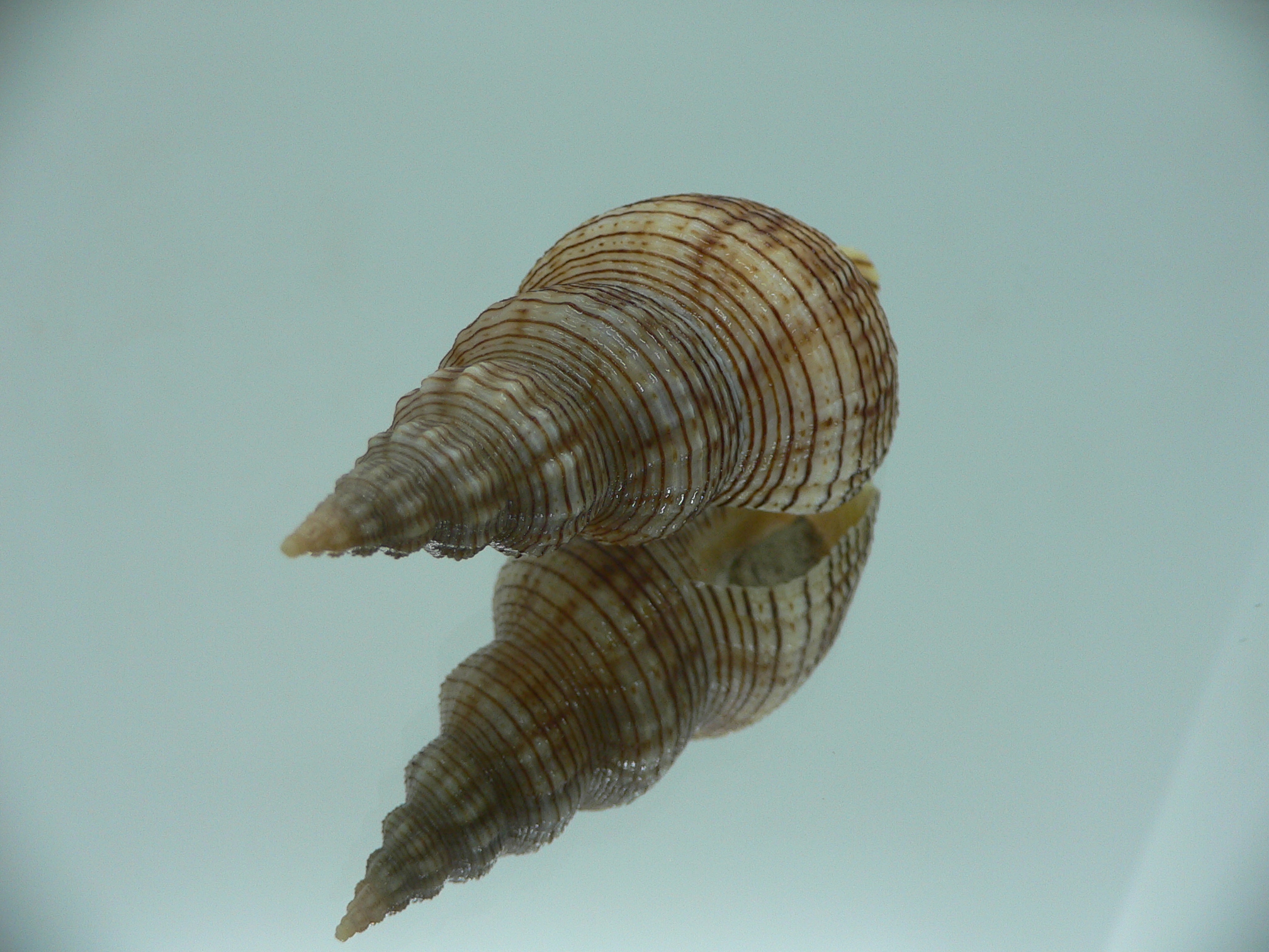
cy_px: 476
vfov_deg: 40.7
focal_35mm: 35
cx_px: 634
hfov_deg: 52.6
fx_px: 1283
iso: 80
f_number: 2.8
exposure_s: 1/60
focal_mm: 4.6
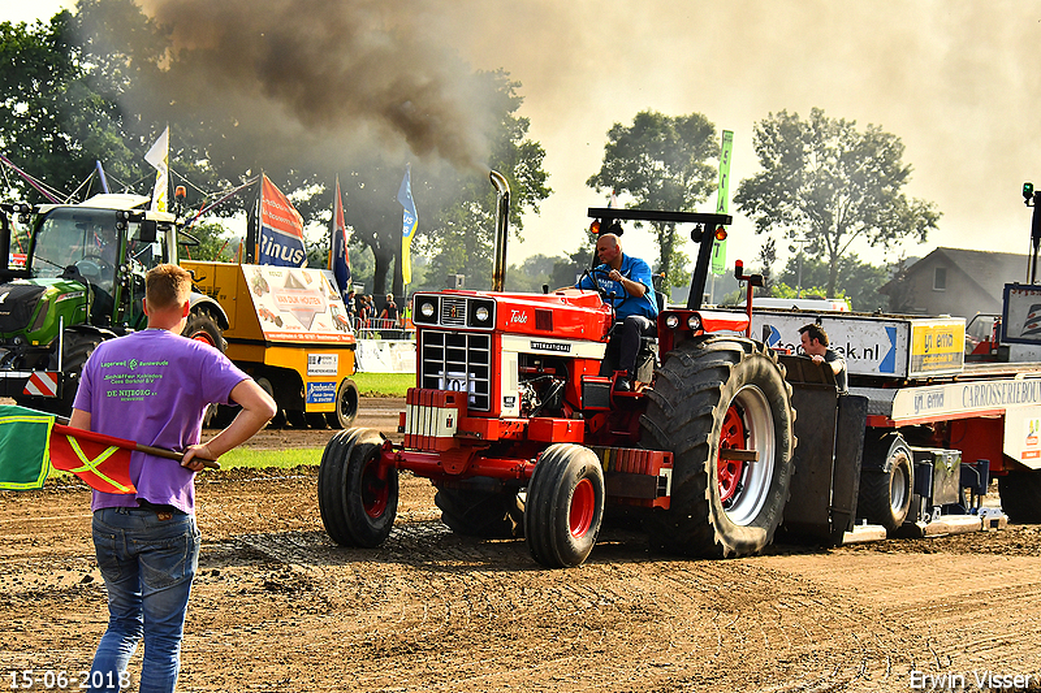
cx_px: 520
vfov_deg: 11.1
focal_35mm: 123
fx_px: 3556
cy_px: 346
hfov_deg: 16.7
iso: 500
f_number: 7.1
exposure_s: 1/2000
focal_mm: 82
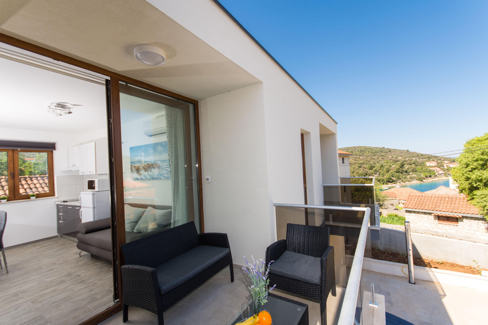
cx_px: 244
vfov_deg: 77.3
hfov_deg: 100.4
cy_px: 162
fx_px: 203
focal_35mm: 15
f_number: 6.3
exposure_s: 1/250
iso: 100
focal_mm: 10
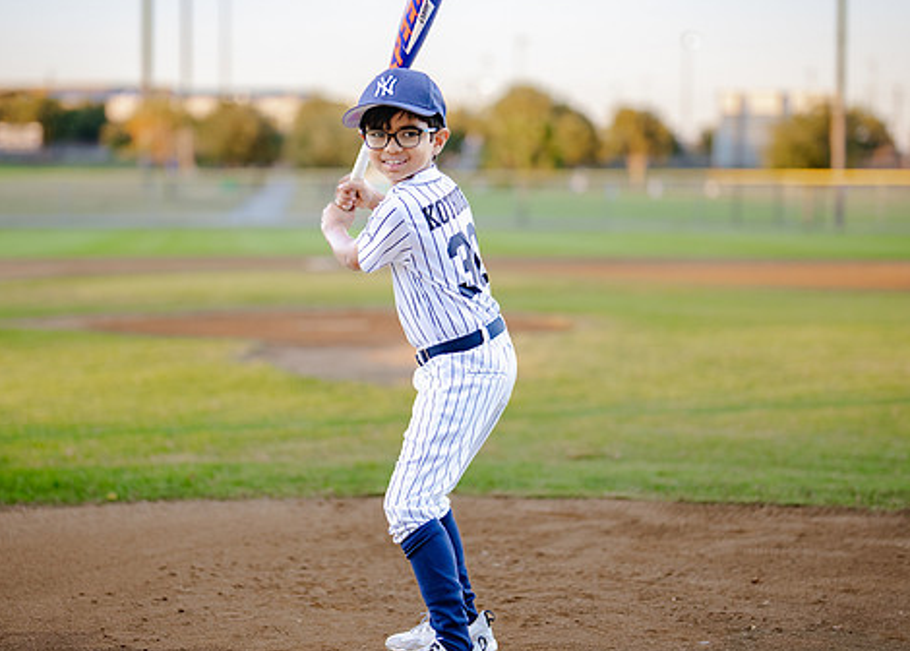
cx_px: 397
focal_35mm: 84
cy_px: 319
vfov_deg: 17.0
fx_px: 2172
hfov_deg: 23.7
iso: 250
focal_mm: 50
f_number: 1.2
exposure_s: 1/1000
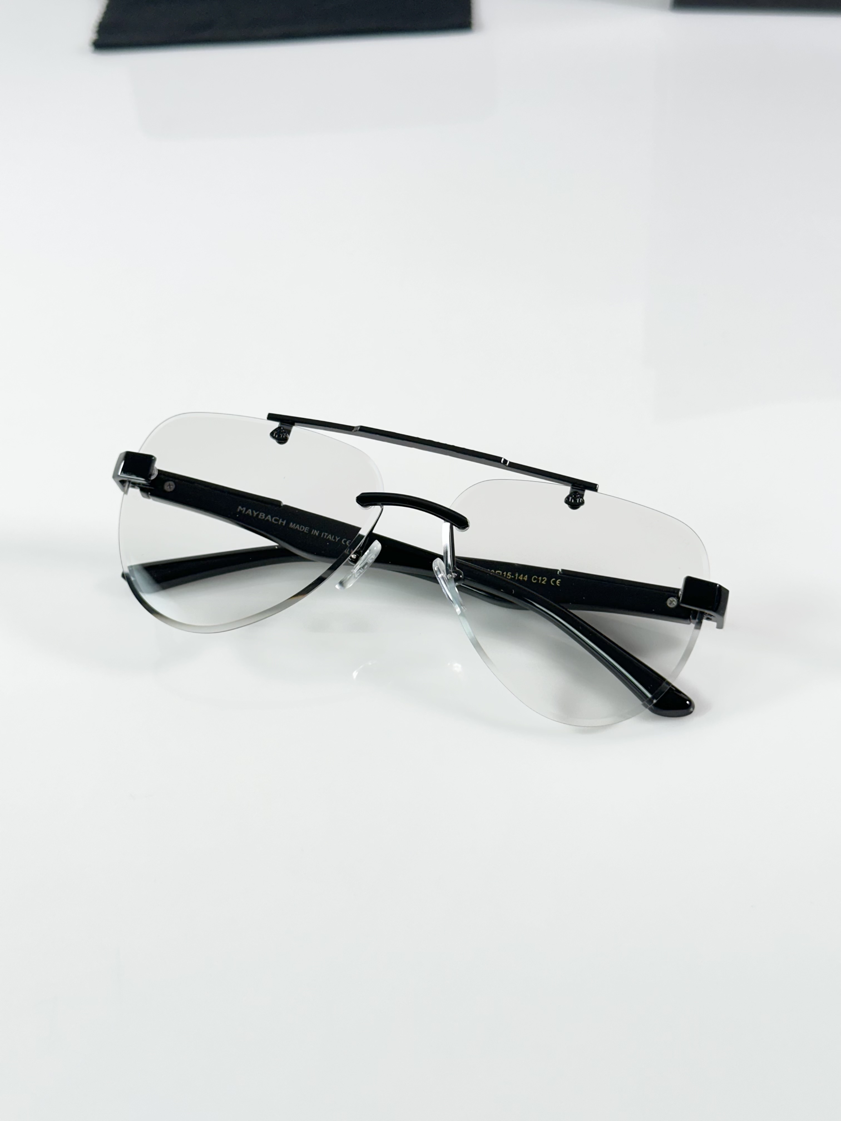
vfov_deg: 39.7
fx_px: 1555
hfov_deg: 30.3
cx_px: 420
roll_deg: +5.1
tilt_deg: -43.6
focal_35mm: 48
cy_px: 560
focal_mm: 6.86
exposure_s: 1/100
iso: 64
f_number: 1.78
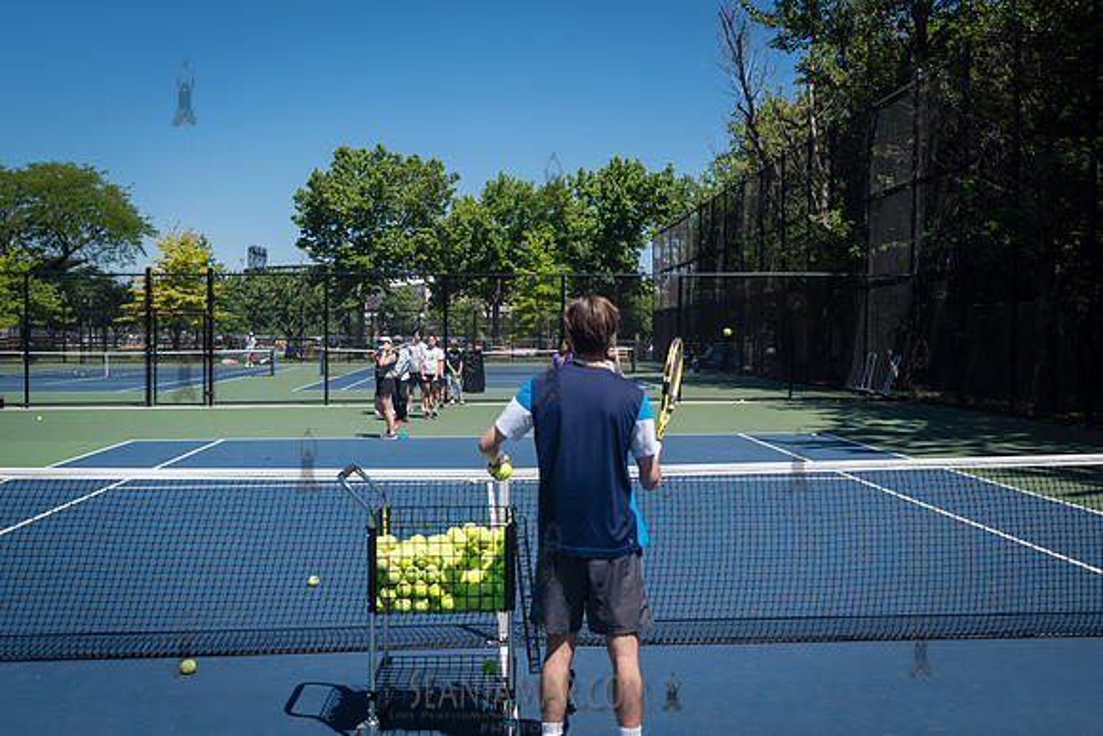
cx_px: 552
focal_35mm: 36
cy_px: 368
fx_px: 1094
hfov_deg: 53.5
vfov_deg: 37.2
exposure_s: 1/2000
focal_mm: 35
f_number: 4
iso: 200
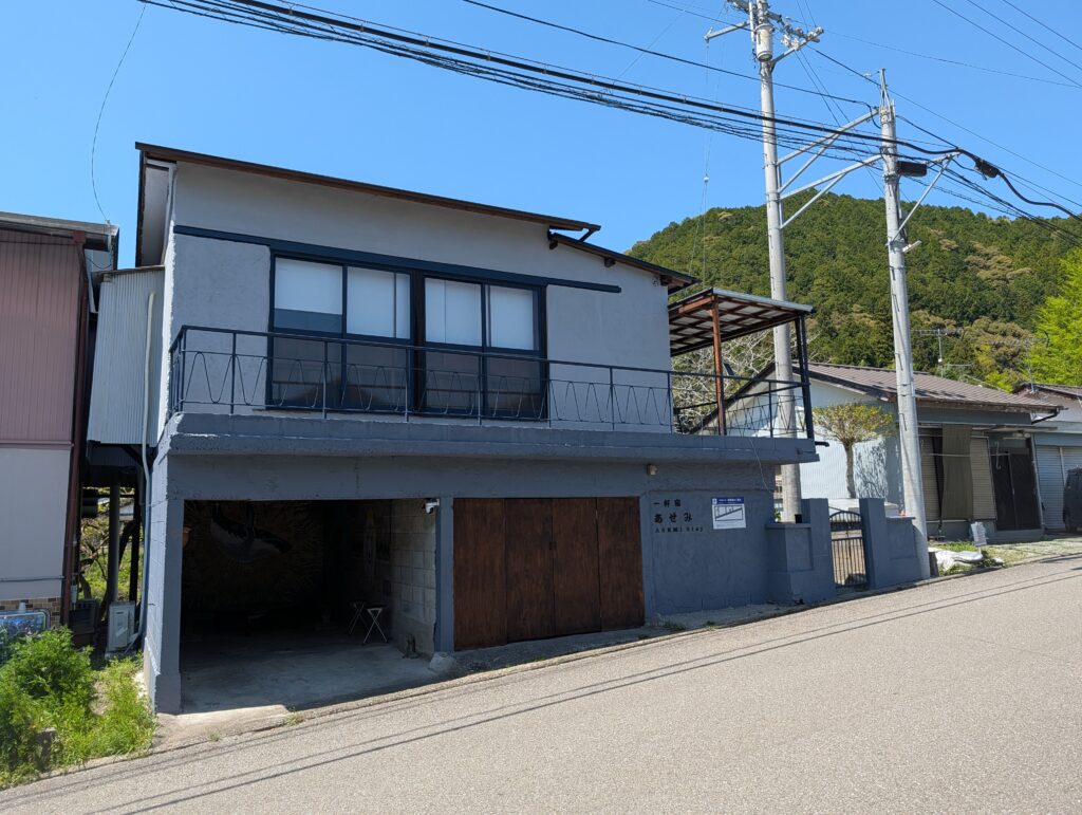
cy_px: 408
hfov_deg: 71.5
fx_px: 751
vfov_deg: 56.9
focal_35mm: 24
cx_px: 541
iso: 19
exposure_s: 1/519
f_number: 1.68
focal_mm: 6.9
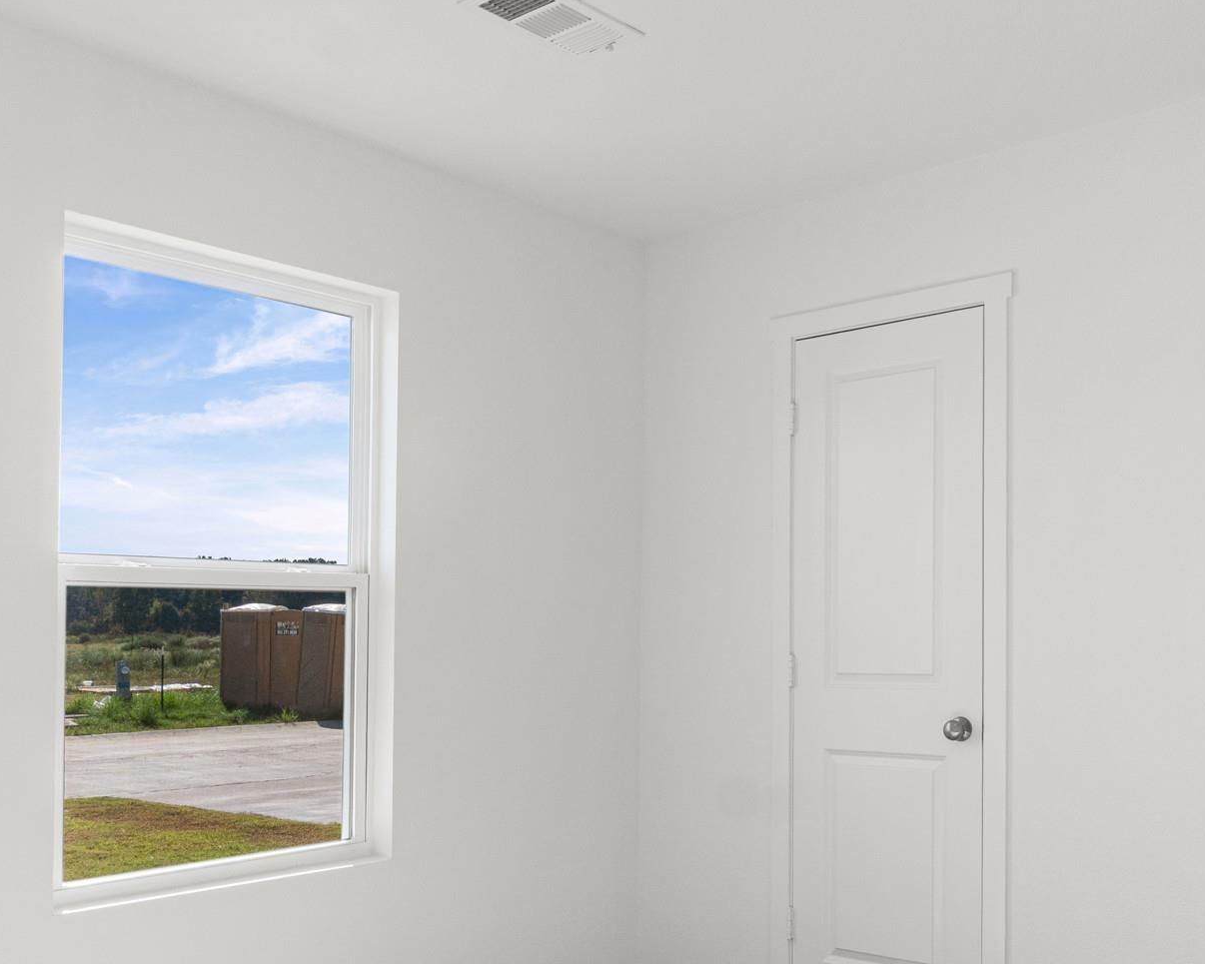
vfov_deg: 41.6
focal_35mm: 35
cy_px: 653
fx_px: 1248
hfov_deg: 51.3
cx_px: 708
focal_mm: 12
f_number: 9
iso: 250
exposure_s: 1/30
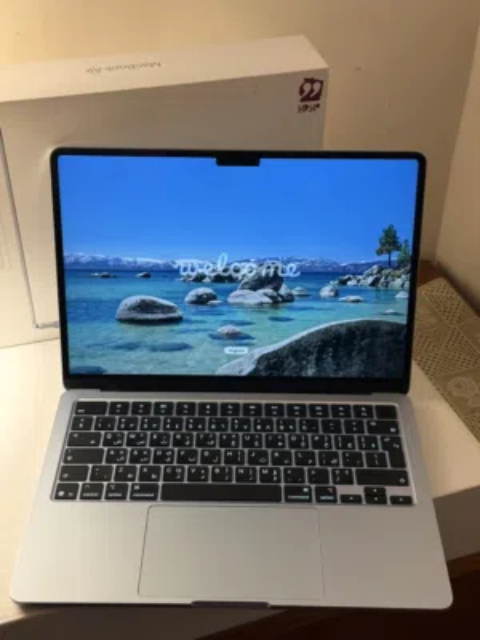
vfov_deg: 39.7
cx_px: 240
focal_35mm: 48
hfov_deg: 30.3
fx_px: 887
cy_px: 320
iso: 250
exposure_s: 1/34
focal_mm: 6.76
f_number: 1.78
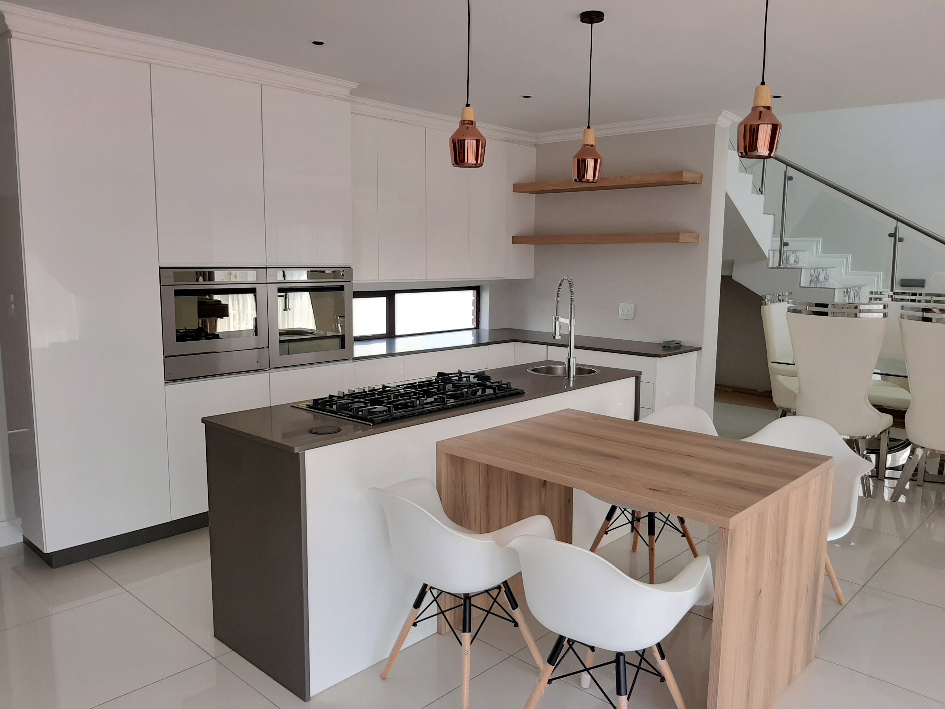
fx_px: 710
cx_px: 472
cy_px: 354
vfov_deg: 53.1
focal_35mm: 26
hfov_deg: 67.3
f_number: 1.7
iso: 40
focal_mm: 3.93
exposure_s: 1/202
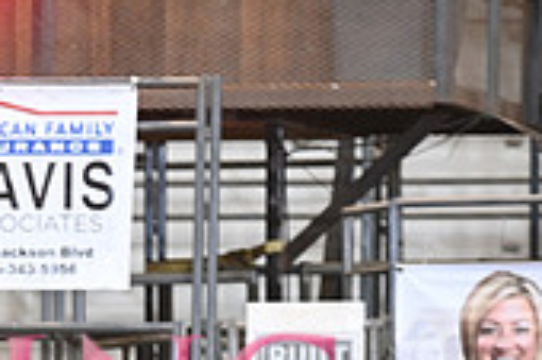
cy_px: 479
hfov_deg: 3.0
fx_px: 10288
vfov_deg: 2.0
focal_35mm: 684
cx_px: -236
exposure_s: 1/250
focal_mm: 200
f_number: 3.2
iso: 2500
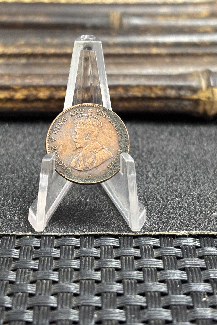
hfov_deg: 22.6
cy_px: 153
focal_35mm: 60
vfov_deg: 33.4
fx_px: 543
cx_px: 87
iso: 160
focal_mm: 5.96
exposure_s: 1/33
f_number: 1.6
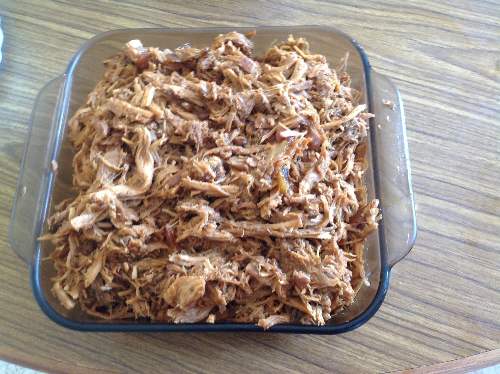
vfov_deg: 40.6
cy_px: 187
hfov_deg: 52.7
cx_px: 250
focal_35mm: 35
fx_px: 505
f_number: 2.4
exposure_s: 1/15
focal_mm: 4.28
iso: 200
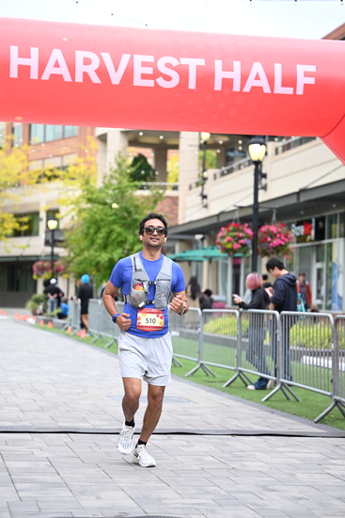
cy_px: 259
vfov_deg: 25.4
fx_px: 1149
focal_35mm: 80
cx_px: 172
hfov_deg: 17.1
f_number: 2.8
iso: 640
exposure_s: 1/1600
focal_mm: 80
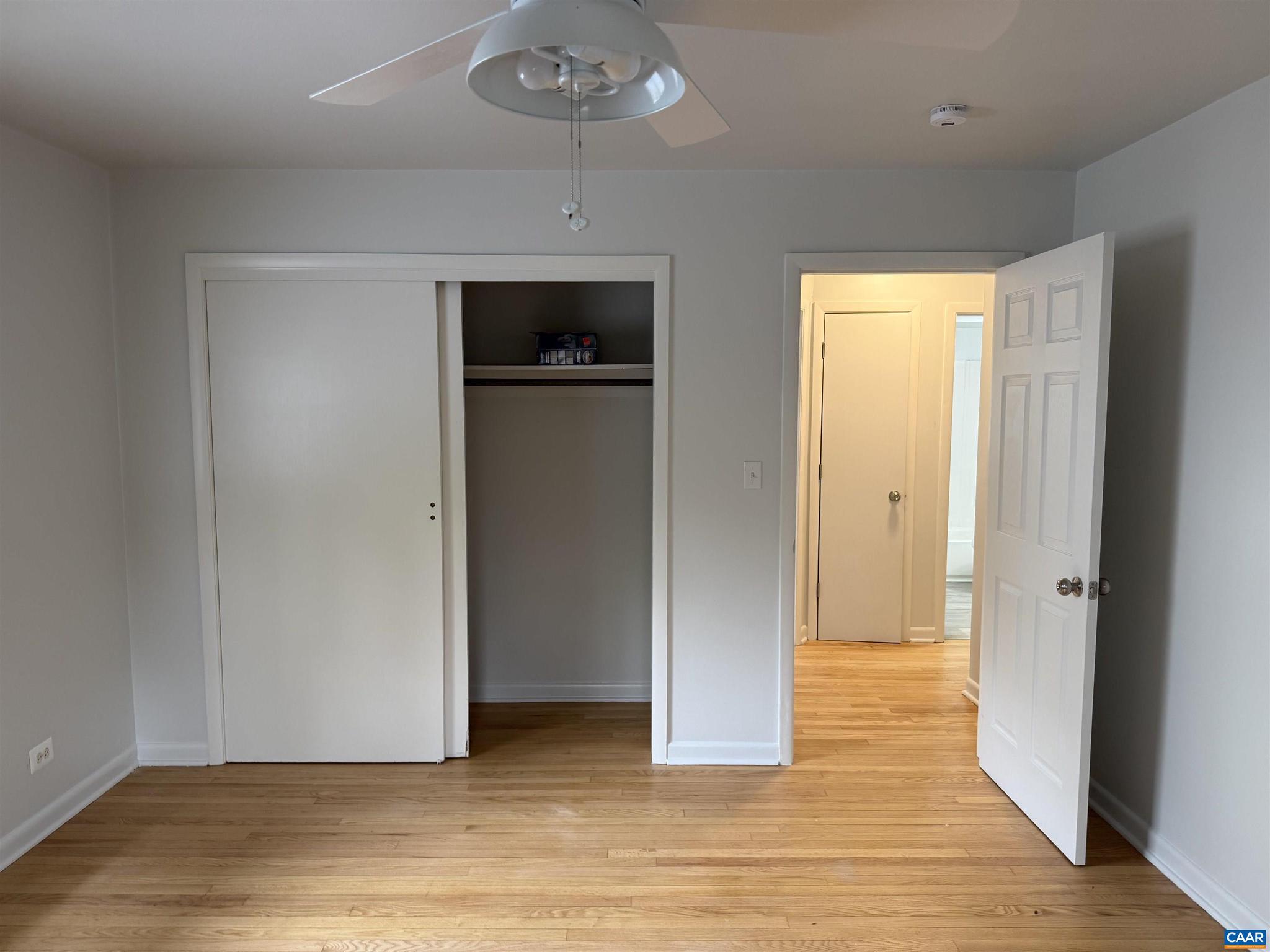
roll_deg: -0.5
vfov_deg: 56.8
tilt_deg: -2.3
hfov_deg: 71.6
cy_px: 476
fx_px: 881
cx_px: 635
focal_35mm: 24
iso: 125
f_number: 1.78
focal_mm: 6.76
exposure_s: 1/60
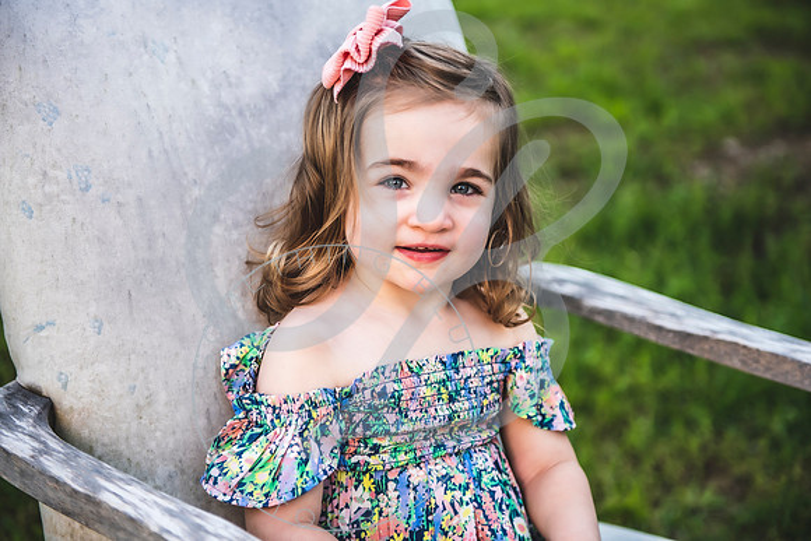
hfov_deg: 28.8
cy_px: 270
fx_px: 1577
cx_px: 406
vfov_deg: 19.5
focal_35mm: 70
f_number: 2.8
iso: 100
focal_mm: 70
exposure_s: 1/125
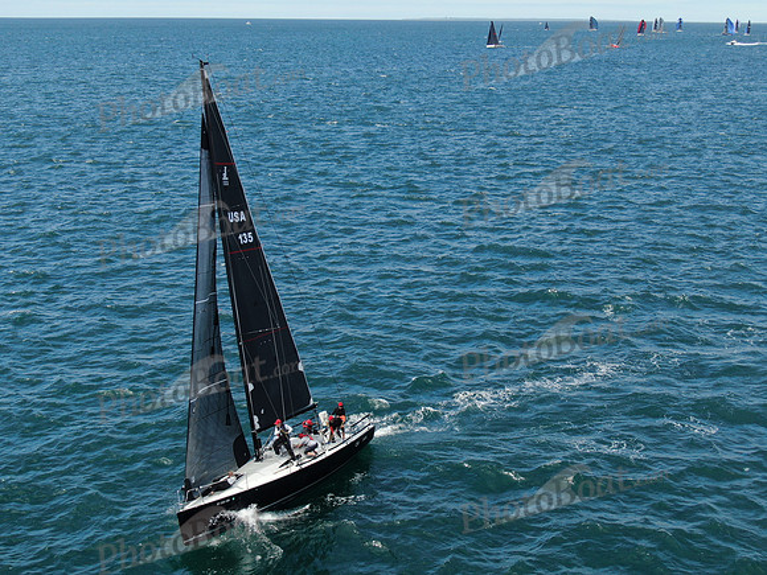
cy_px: 288
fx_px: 1064
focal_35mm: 48
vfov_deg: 30.3
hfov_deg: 39.7
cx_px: 384
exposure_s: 1/500
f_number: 3.8
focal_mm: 8.6
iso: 100
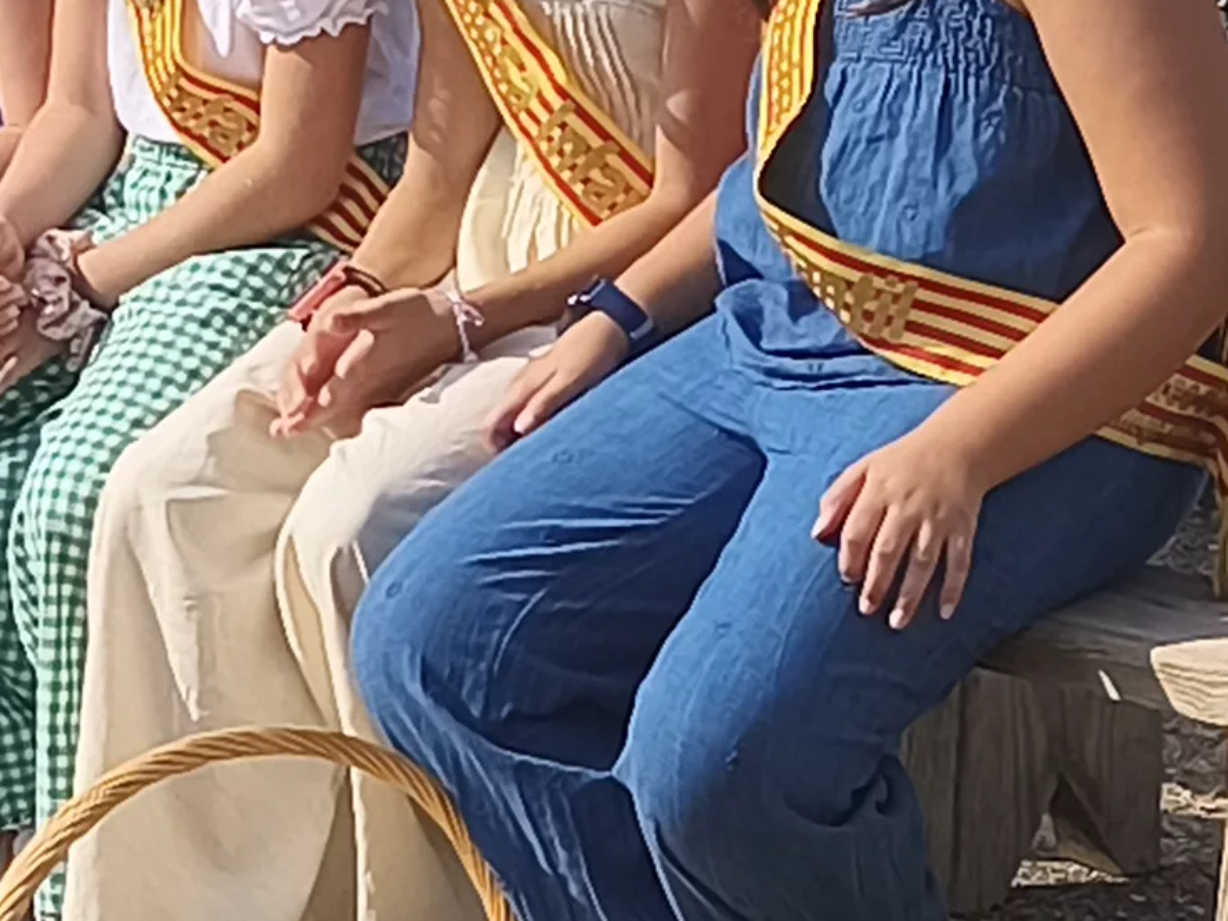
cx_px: -288
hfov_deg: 11.4
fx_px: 6031
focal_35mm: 170
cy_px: -147
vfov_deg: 8.6
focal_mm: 6.18
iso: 50
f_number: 1.65
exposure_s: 1/1081
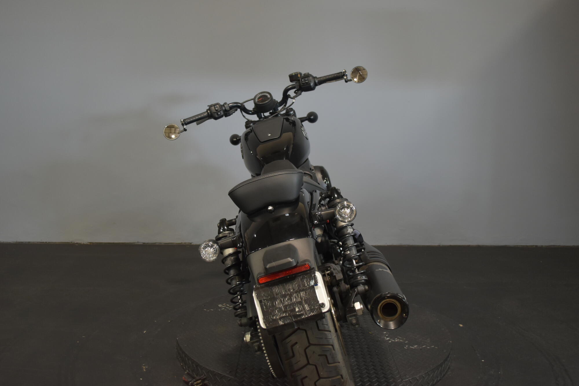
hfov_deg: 53.1
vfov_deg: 36.9
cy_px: 193
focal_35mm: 36
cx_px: 290
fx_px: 579
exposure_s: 1/30
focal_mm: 24
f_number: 4
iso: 900
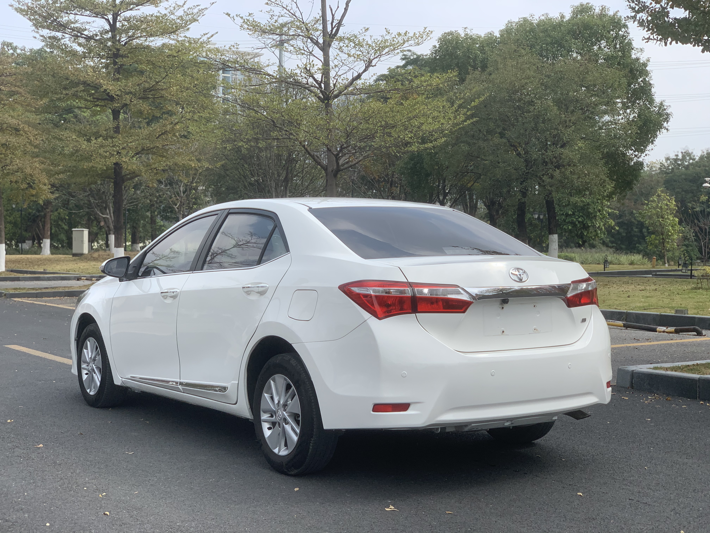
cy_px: 266
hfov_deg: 36.8
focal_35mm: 52
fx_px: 1067
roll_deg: -1.3
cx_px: 355
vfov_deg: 28.0
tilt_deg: -0.3
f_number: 2.4
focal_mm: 6
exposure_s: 1/905
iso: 16
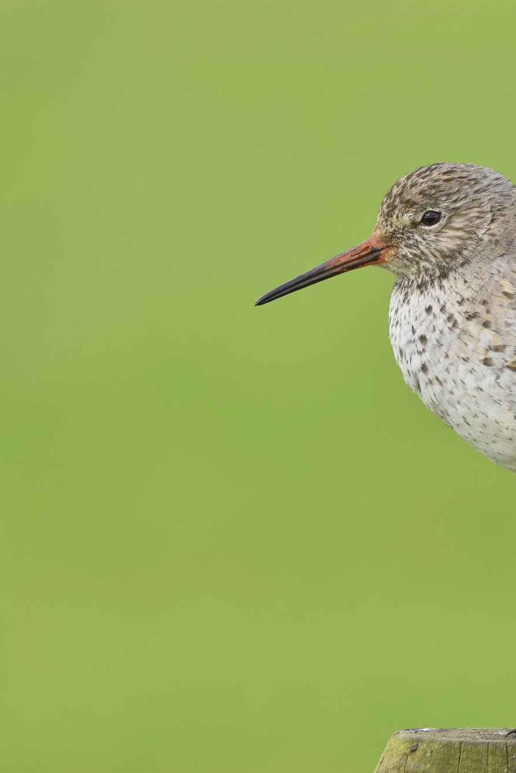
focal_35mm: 947
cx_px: 445
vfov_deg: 2.2
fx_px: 20354
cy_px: 386
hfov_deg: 1.5
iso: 500
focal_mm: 420
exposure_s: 1/200
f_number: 8
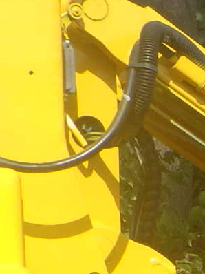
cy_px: 437
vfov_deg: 10.8
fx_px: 1383
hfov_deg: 7.6
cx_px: 586
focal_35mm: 175
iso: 125
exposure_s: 1/640
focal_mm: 6.1
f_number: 4.6
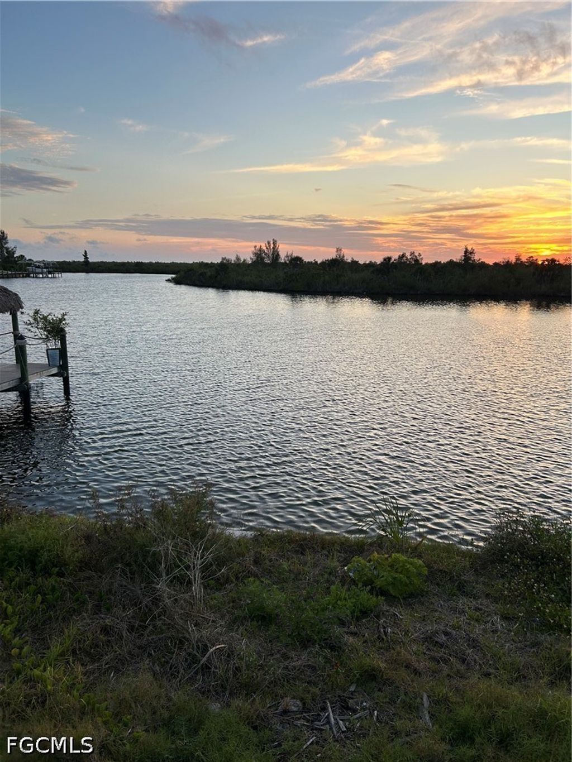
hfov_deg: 53.1
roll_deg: +2.5
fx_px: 573
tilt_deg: -12.4
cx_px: 286
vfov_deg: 67.3
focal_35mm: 26
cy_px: 381
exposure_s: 1/419
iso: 50
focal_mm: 5.7
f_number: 1.5
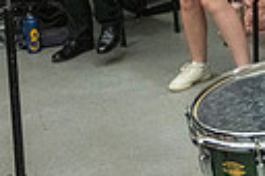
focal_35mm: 109
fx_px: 801
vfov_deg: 11.9
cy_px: -100
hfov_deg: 17.2
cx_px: 379
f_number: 4
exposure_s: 1/500
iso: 10000
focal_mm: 24
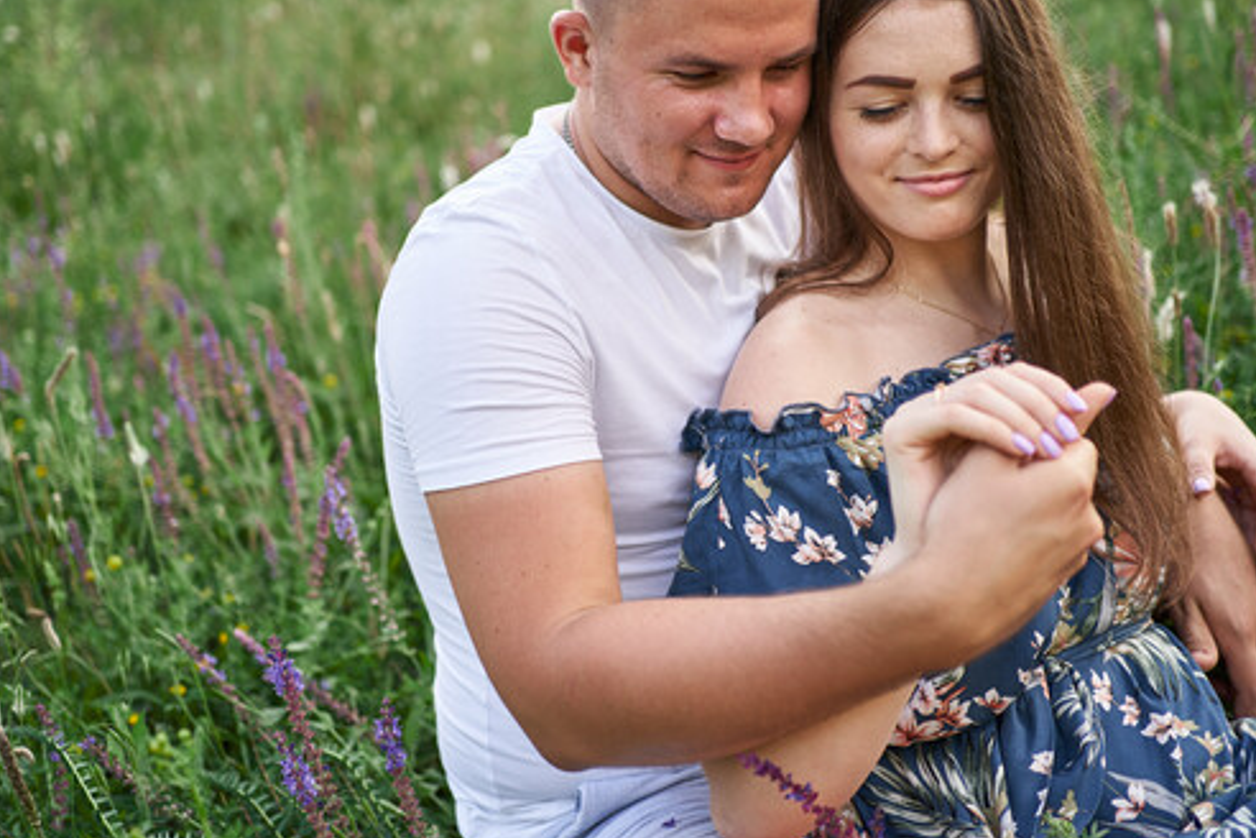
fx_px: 1465
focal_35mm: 42
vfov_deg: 31.8
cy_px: 351
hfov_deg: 46.4
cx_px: 600
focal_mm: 35
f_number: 1.8
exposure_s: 1/640
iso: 200
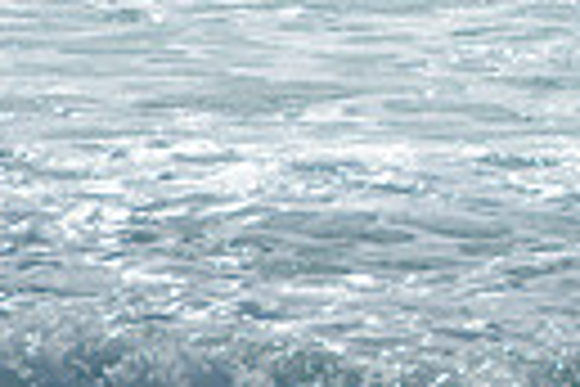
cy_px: -413
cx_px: 1154
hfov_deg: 0.9
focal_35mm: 2208
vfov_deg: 0.6
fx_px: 35571
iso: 200
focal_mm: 400
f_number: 10
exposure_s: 1/1600
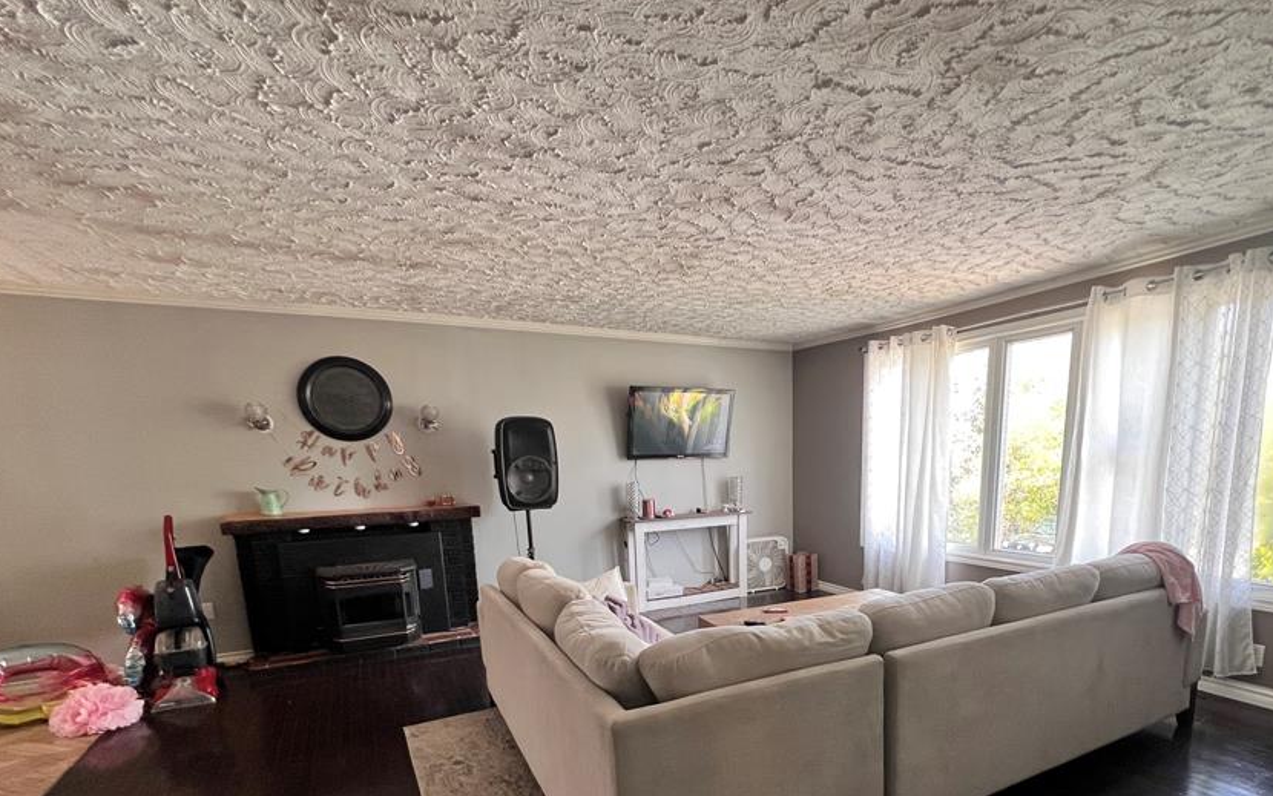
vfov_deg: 64.7
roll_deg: +1.7
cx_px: 725
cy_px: 578
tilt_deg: -10.7
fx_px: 590
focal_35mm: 17
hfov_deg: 93.8
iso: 160
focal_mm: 1.57
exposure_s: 1/99
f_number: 1.8
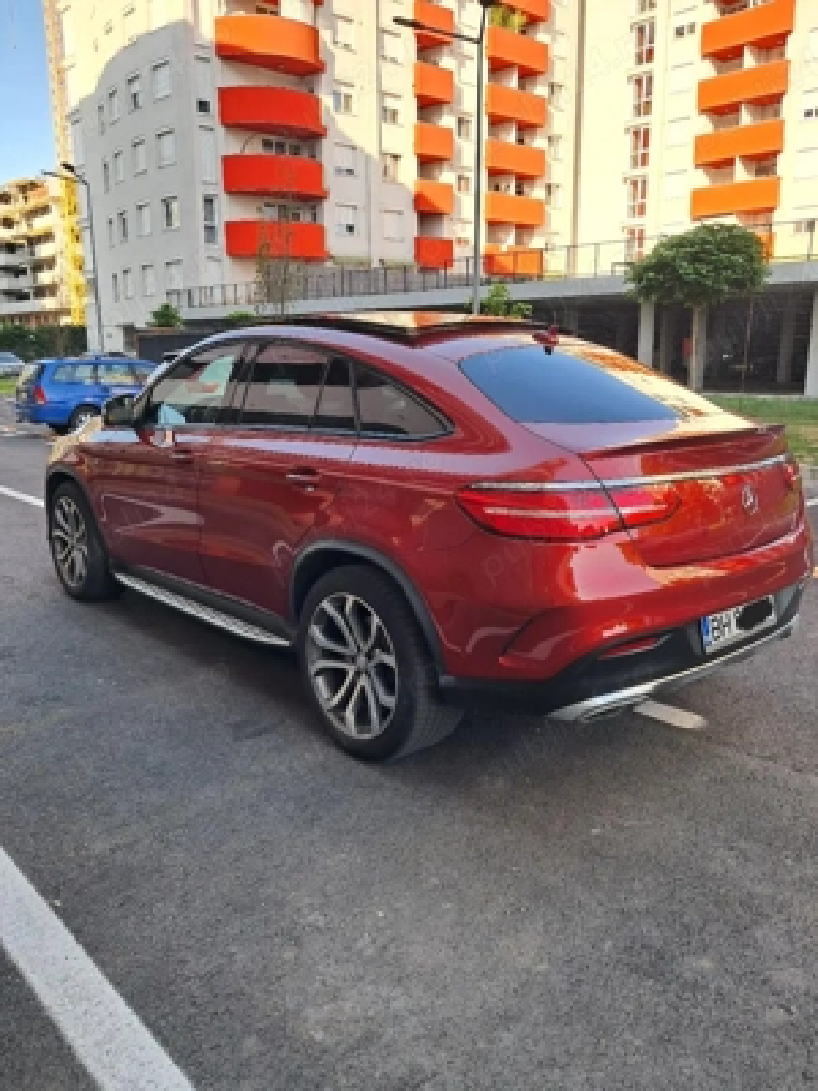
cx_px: 409
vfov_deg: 65.3
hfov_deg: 51.4
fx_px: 851
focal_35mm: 27
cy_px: 546
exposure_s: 1/118
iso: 50
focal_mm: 4
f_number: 1.8
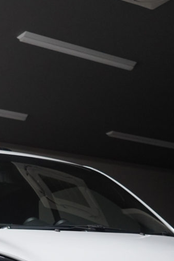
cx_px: 47
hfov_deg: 15.5
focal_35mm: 88
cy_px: 352
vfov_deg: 20.8
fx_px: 638
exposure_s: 1/160
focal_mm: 29
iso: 1600
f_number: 4
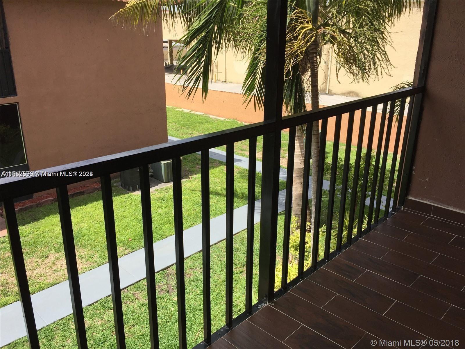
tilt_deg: -19.7
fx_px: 390
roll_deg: -1.4
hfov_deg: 61.7
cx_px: 232
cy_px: 174
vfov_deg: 48.2
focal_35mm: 29
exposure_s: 1/1522
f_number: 2.2
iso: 32
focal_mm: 4.15
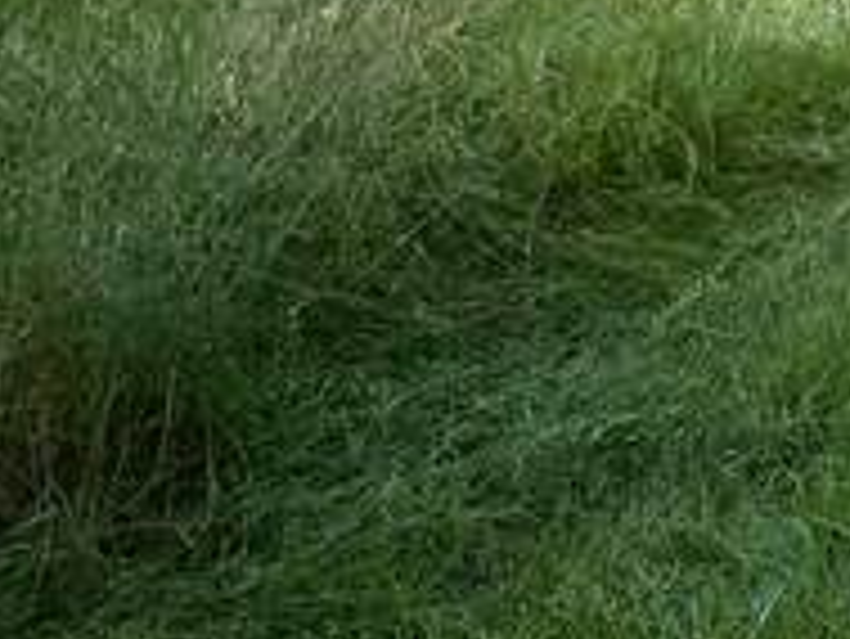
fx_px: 4324
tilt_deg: +0.9
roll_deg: +0.4
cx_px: 1183
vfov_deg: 8.0
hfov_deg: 10.9
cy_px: -706
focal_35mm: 176
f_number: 1.6
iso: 50
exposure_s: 1/1135
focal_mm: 5.96
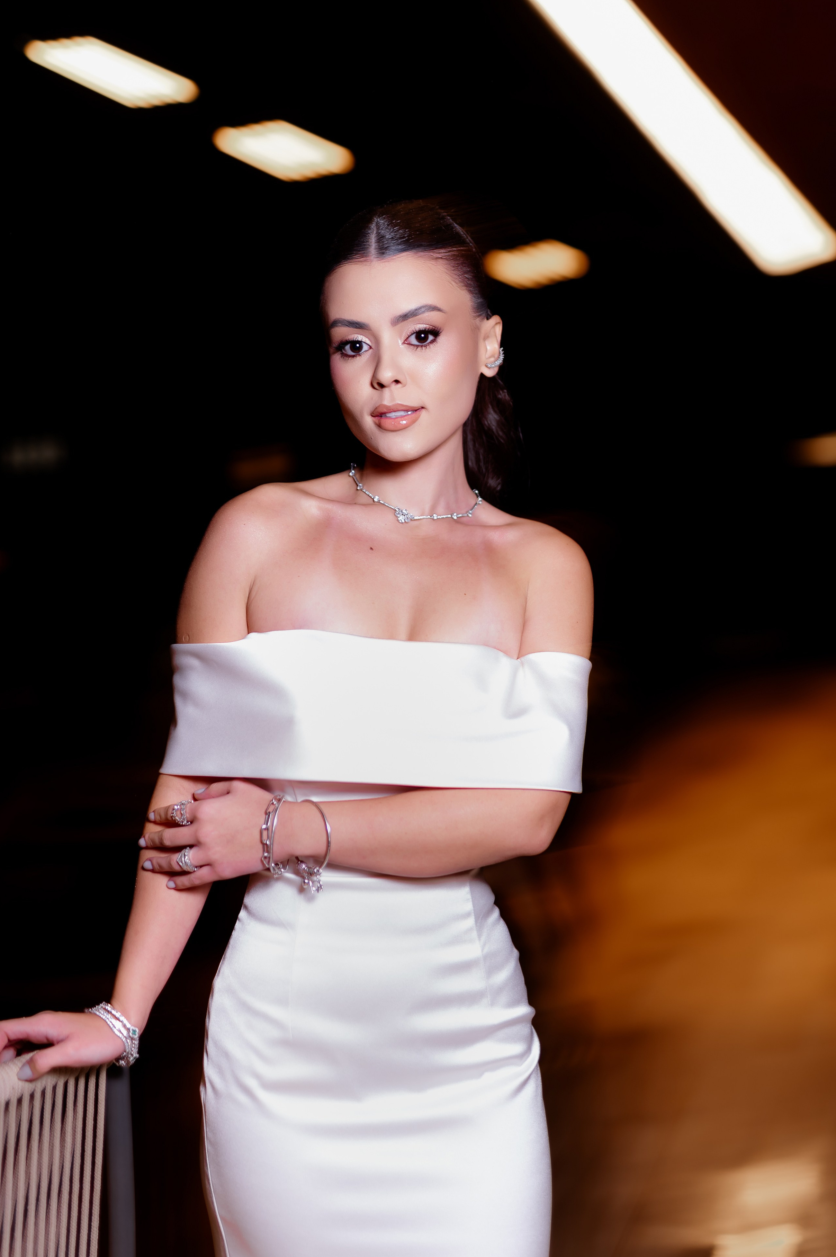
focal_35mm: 53
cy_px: 606
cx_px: 418
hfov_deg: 25.5
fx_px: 1849
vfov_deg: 37.5
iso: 50
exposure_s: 1/25
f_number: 1.8
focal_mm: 50
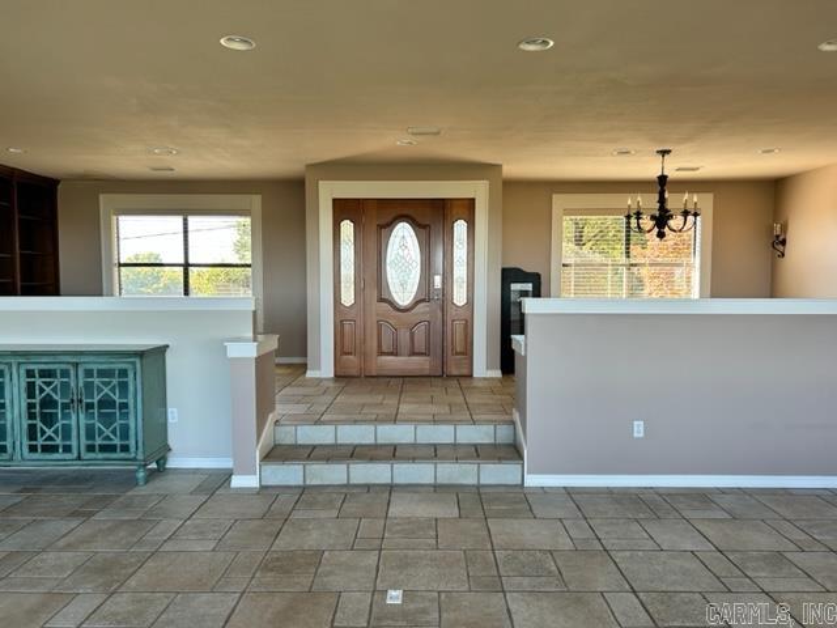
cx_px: 418
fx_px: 629
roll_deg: +0.3
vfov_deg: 53.1
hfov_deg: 67.3
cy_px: 314
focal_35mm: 26
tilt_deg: -2.7
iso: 50
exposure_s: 1/166
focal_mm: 5.7
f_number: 1.5
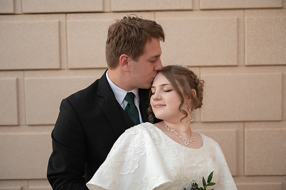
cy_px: 95
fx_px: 349
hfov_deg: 44.5
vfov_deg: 30.5
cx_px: 143
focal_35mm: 44
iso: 1000
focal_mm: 44
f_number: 2.8
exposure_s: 1/400
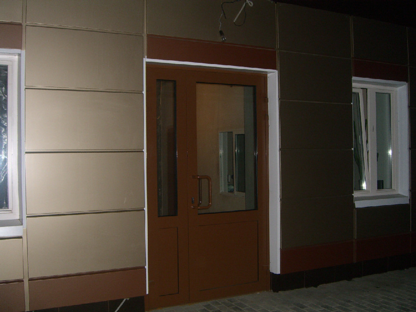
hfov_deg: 49.0
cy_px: 156
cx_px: 208
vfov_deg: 37.7
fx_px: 457
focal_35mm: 38
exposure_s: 1/60
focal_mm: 7.9
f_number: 2.8
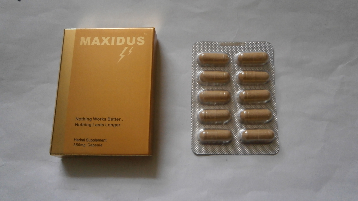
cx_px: 188
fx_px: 285
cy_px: 90
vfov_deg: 38.9
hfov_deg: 64.3
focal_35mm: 30
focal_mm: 4.7
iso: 200
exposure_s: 1/20
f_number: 2.8
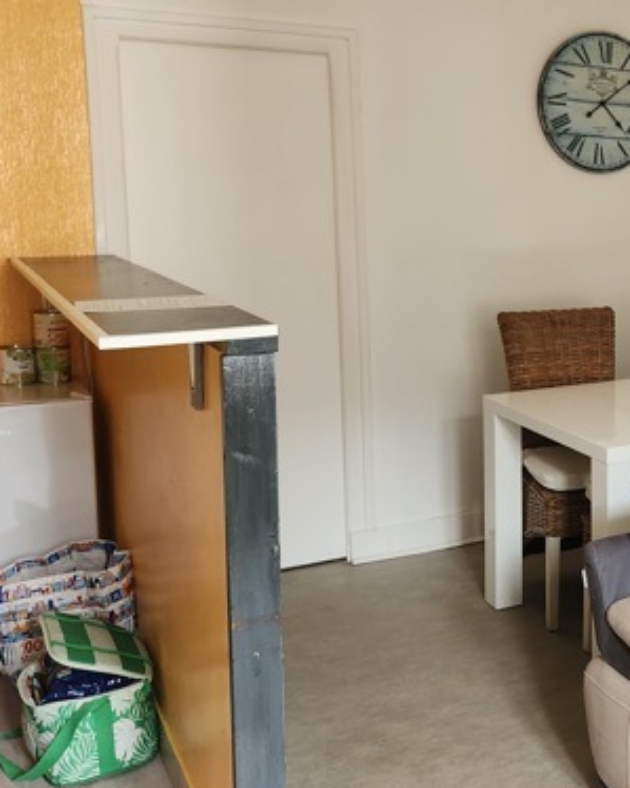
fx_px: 1119
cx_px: 710
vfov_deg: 38.7
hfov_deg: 28.3
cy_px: 331
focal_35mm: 48
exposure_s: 1/100
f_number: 1.8
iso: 250
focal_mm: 5.4
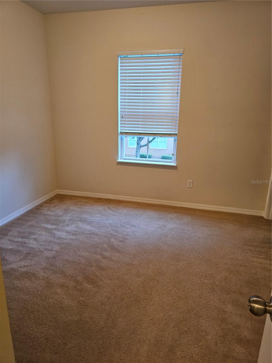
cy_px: 182
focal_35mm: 23
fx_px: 241
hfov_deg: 58.9
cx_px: 136
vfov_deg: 73.9
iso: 800
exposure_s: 1/60
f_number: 1.7
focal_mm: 6.3
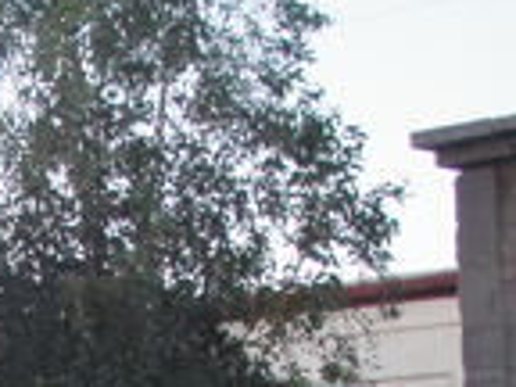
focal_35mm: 169
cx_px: -226
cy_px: 652
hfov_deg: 11.3
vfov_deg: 8.5
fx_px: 2519
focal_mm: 6.7
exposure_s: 1/30
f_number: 3.5
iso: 125
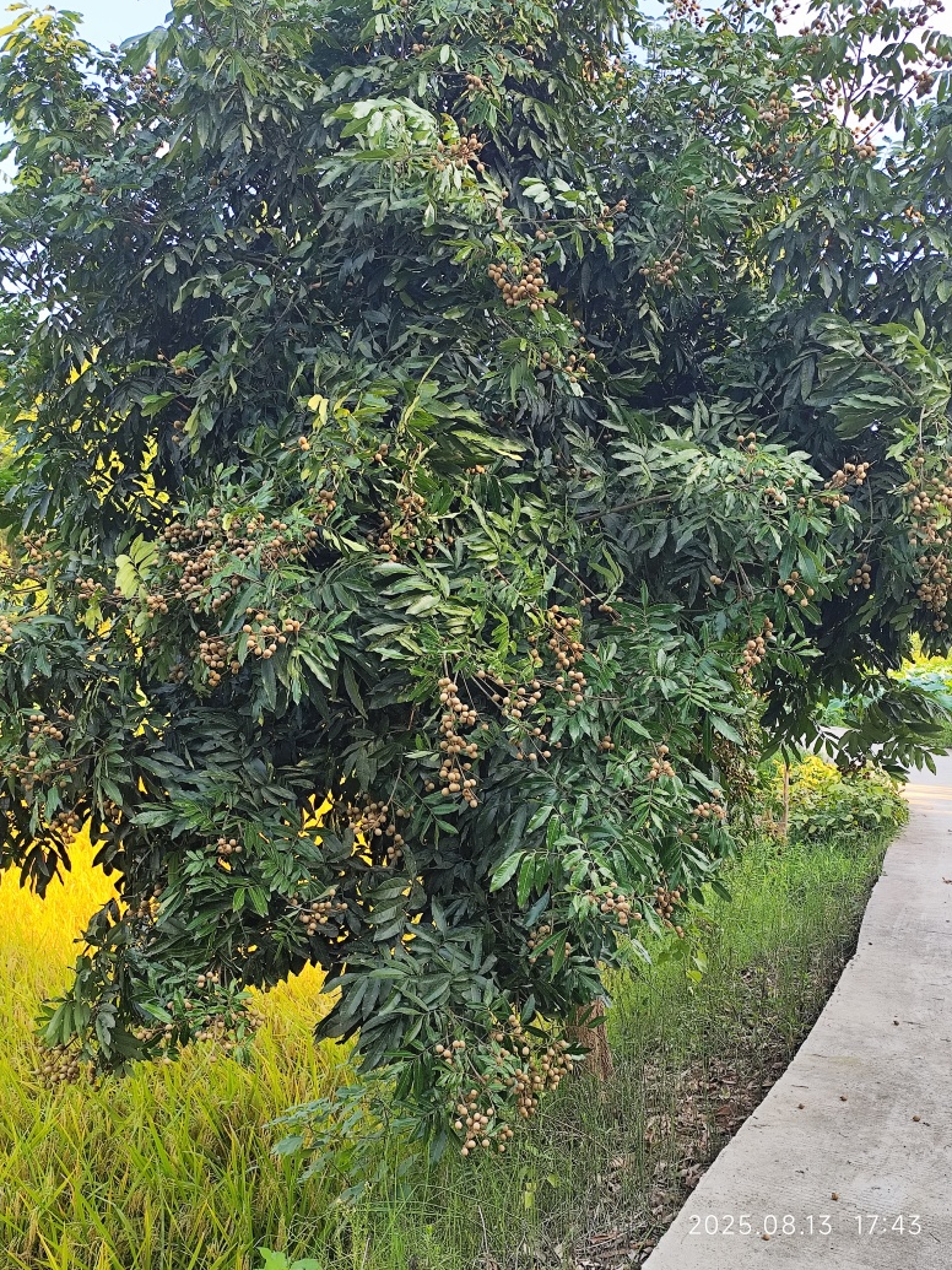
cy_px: 622
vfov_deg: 55.4
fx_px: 1210
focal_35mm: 33
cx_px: 475
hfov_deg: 42.9
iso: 50
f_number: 1.65
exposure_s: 1/284
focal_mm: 6.19
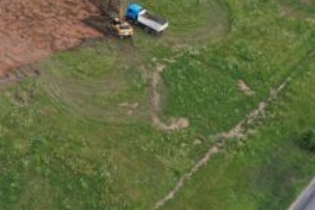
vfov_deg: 13.0
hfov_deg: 18.5
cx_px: -129
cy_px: -102
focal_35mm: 100
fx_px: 875
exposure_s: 1/800
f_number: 2.8
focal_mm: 8.38
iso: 100
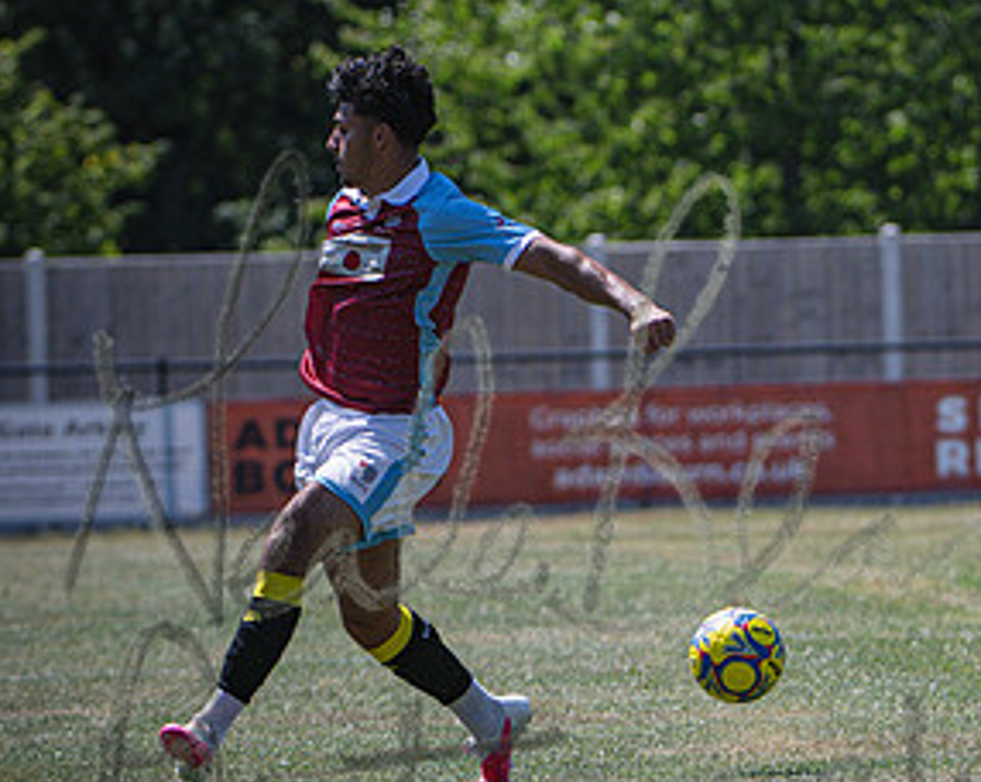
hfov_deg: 3.4
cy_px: 503
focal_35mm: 570
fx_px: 16527
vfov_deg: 2.7
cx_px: 569
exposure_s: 1/1600
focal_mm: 200
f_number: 4
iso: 200
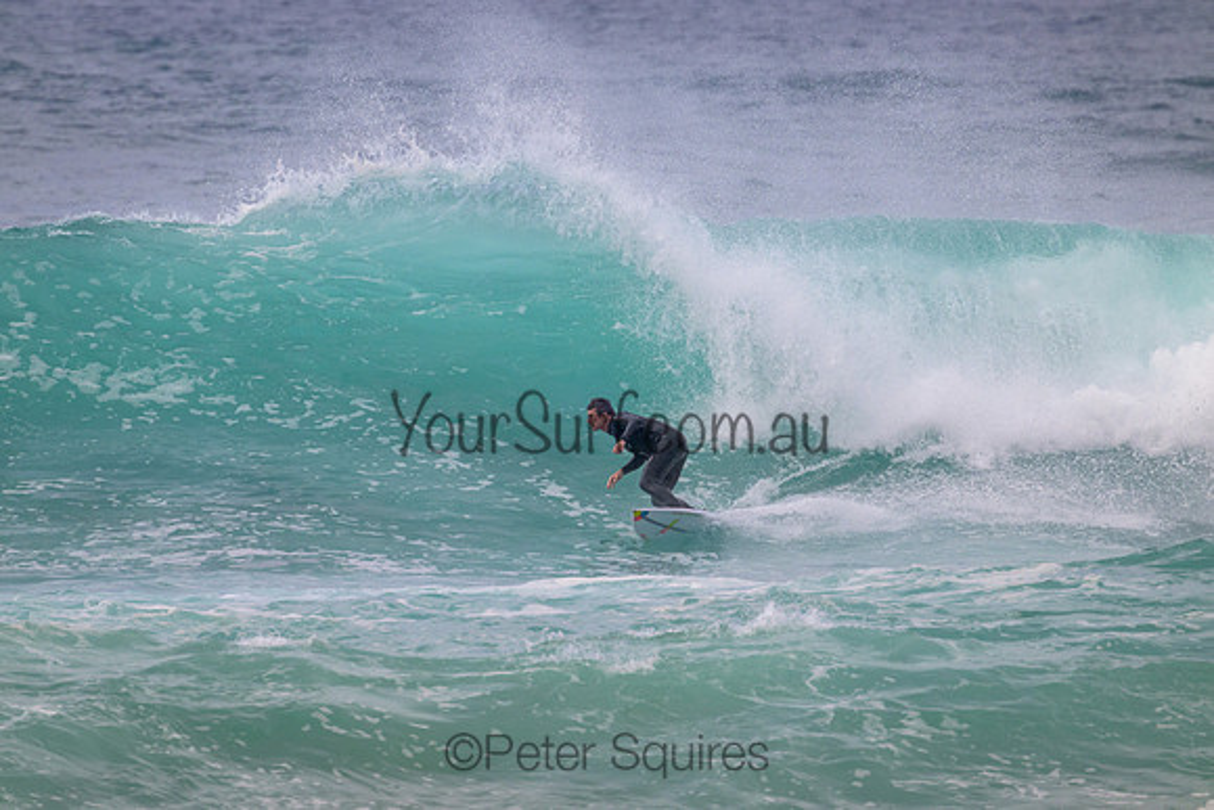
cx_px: 607
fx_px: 26983
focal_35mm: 800
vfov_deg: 1.7
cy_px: 405
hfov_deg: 2.6
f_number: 11
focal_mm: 800
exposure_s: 1/2000
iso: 900
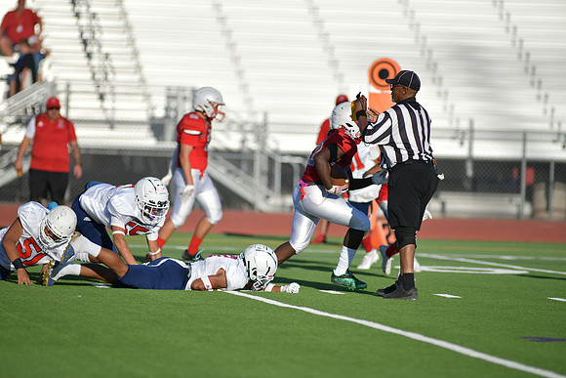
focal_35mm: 300
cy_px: 189
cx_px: 283
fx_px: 4718
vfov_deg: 4.6
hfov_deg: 6.9
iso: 64
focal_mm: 300
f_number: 3.5
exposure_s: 1/2000
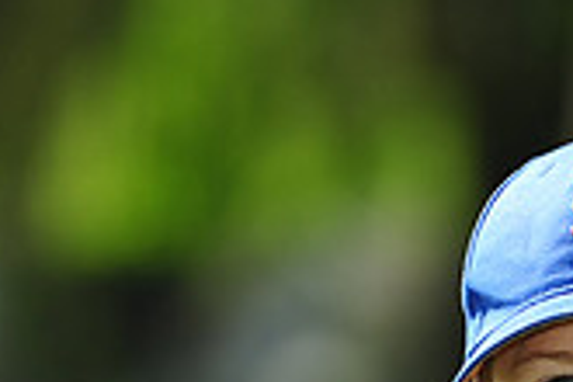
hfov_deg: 2.9
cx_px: 622
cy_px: 604
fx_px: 11157
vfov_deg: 2.0
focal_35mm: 701
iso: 200
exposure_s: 1/800
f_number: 4.5
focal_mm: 200
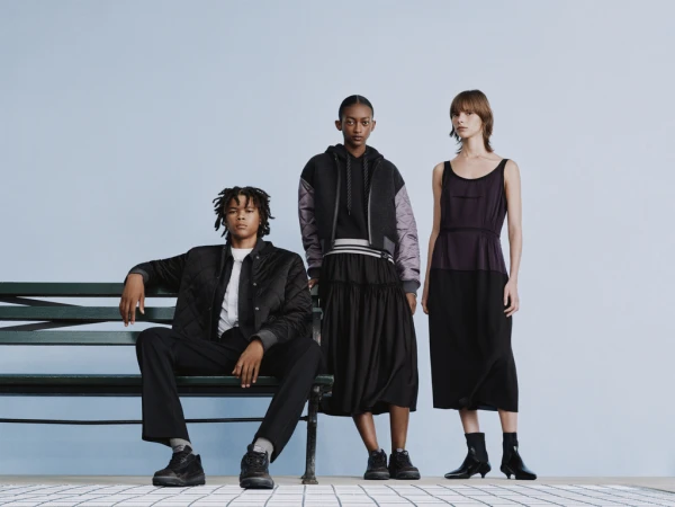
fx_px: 1248
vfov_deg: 22.9
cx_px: 338
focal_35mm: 64
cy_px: 254
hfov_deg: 30.3
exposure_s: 1/125
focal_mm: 81.2
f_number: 11
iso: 640
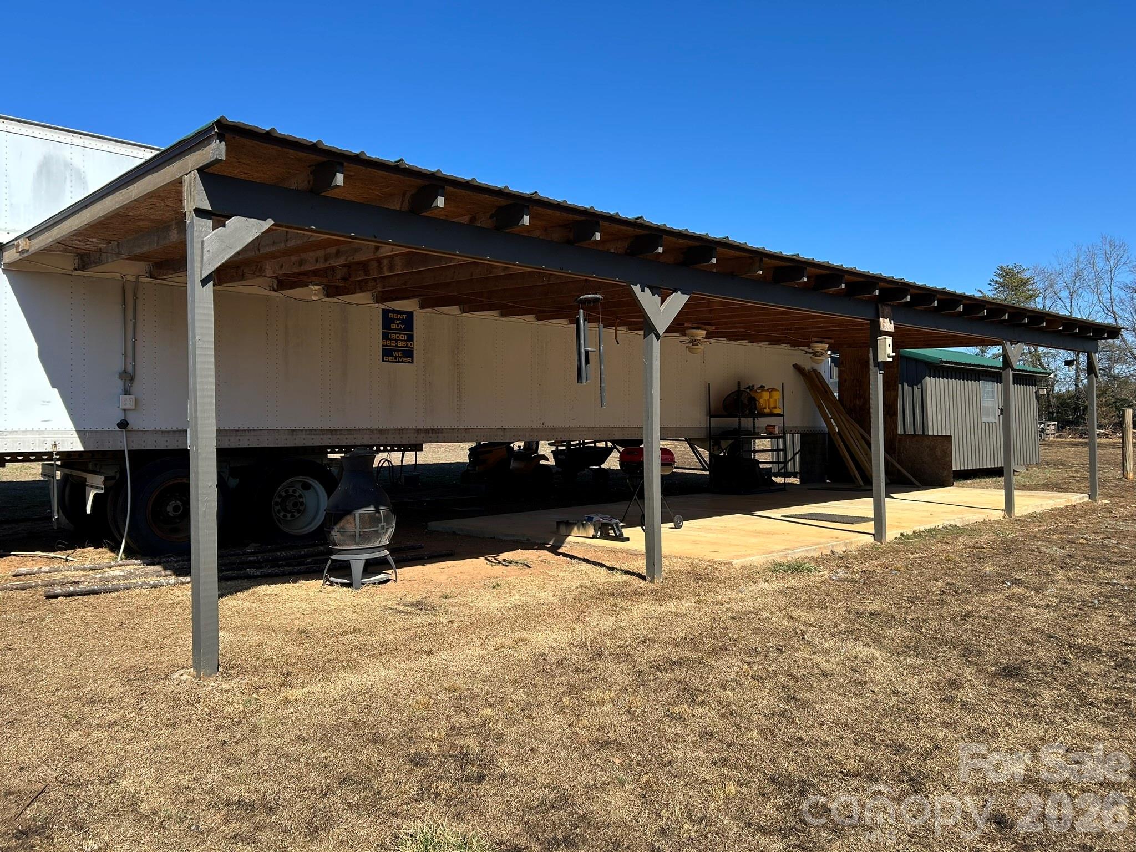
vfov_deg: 53.1
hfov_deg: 67.3
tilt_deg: +1.0
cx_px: 568
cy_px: 426
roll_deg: +2.4
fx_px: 853
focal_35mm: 26
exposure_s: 1/2695
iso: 50
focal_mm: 5.7
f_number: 1.5
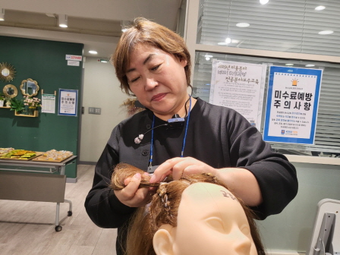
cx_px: 170
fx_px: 255
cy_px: 128
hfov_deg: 67.3
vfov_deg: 53.1
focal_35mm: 26
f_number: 1.8
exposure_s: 1/120
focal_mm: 4.25
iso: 64
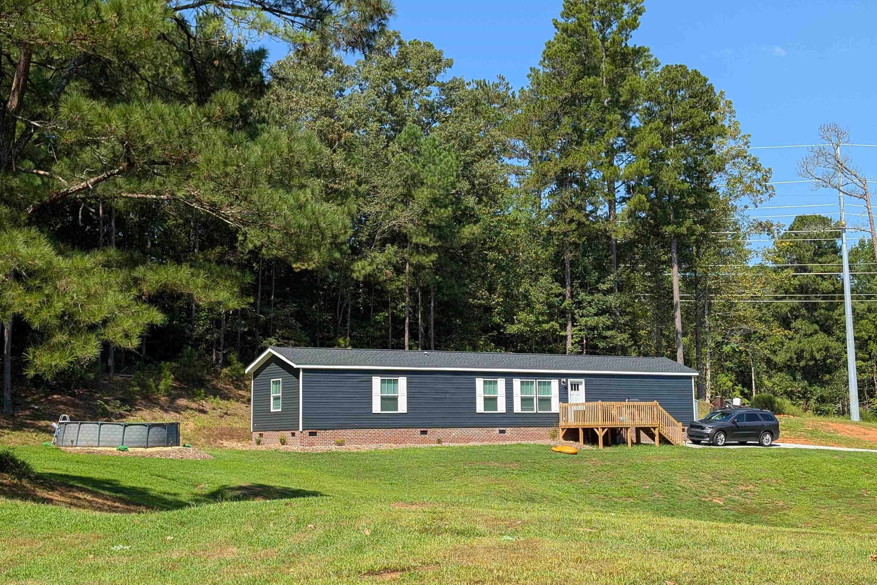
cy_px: 260
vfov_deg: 26.0
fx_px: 1267
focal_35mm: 52
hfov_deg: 38.2
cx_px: 438
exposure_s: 1/752
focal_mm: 6.9
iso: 19
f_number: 1.68
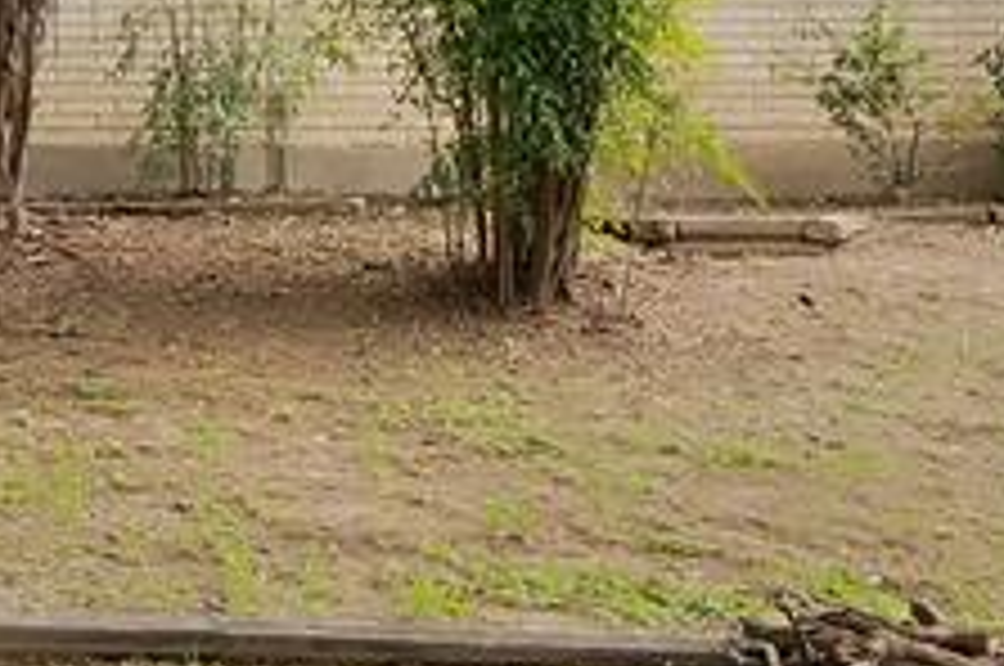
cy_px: -79
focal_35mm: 92
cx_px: -522
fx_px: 2562
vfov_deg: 14.5
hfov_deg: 19.3
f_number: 9
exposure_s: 1/40
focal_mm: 20
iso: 640
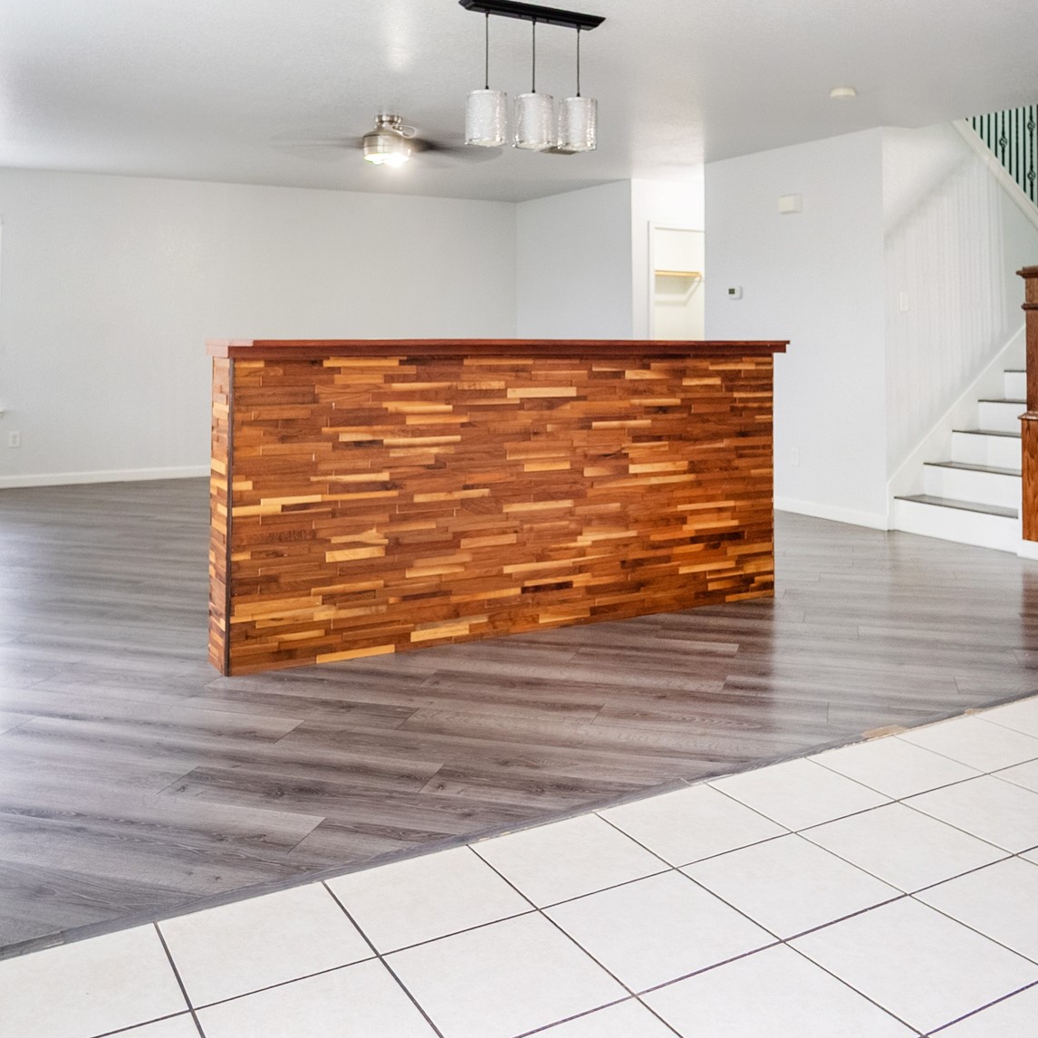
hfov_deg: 55.6
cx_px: 535
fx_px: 984
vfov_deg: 55.2
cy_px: 417
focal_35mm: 29
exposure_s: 1/200
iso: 1000
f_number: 3.5
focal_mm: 12
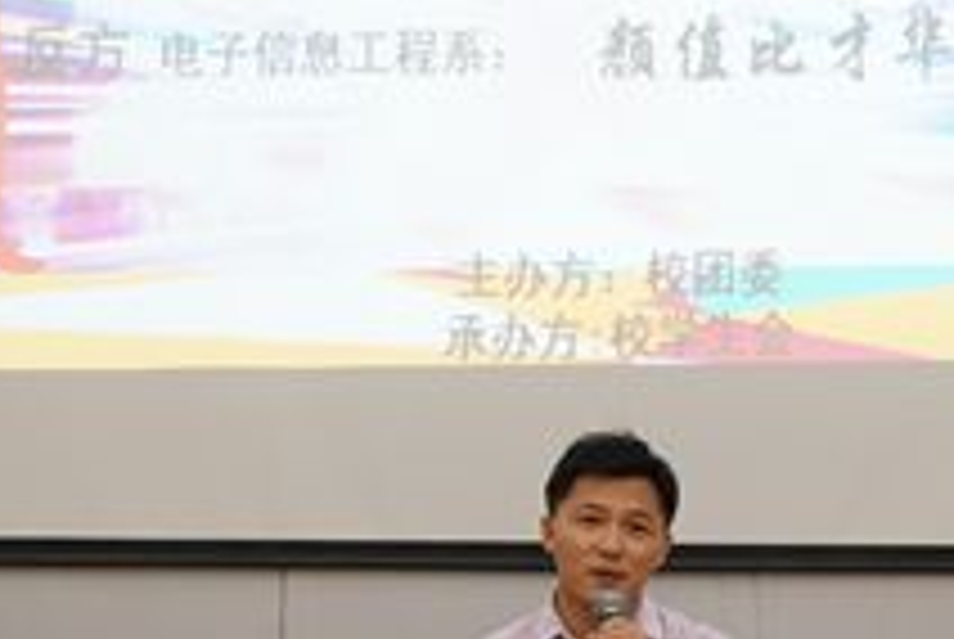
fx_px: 3662
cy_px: 266
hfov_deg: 14.8
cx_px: 652
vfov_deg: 10.0
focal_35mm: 138
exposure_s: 1/100
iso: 2500
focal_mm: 48
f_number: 4.5
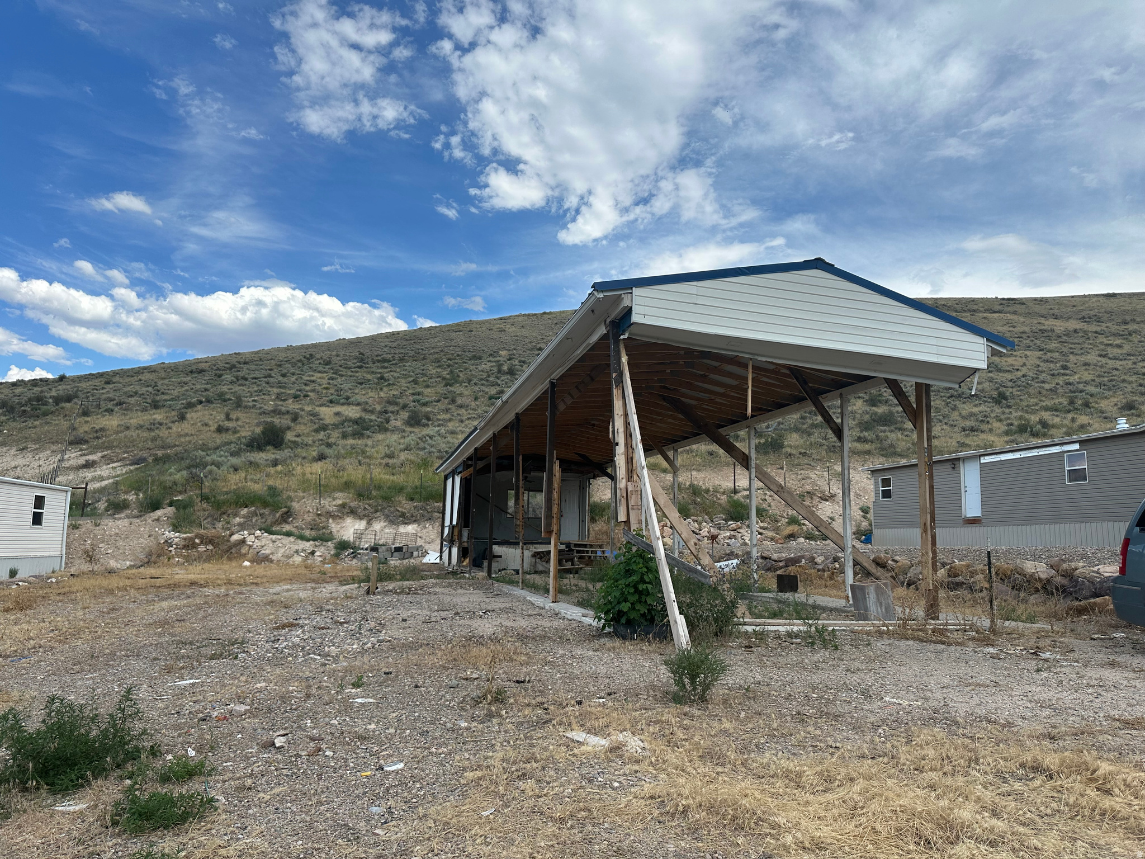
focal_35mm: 24
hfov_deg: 71.6
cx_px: 572
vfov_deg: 56.8
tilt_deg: +8.3
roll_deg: -2.2
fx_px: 794
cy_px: 430
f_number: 1.78
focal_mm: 6.86
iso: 80
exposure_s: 1/3717
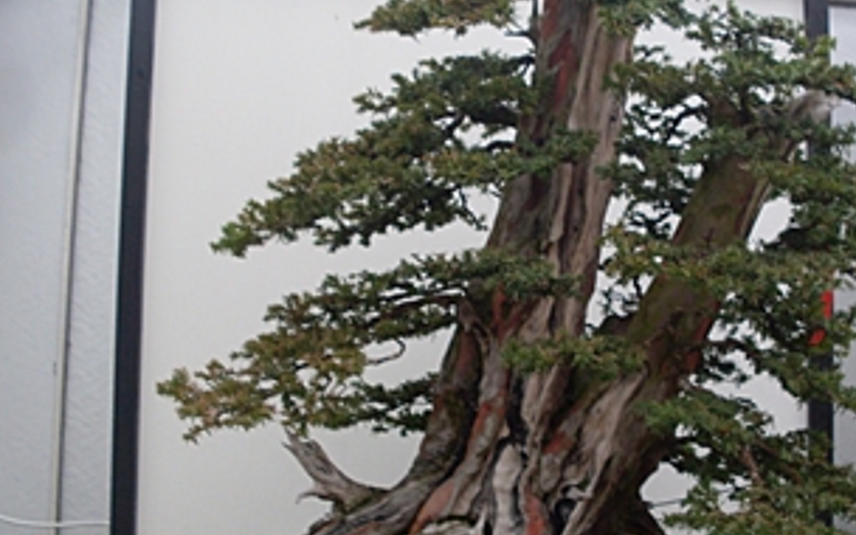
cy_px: 228
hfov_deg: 38.0
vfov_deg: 24.4
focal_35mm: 53
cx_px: 527
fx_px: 1236
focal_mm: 6.3
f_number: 2.8
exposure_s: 1/45
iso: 100
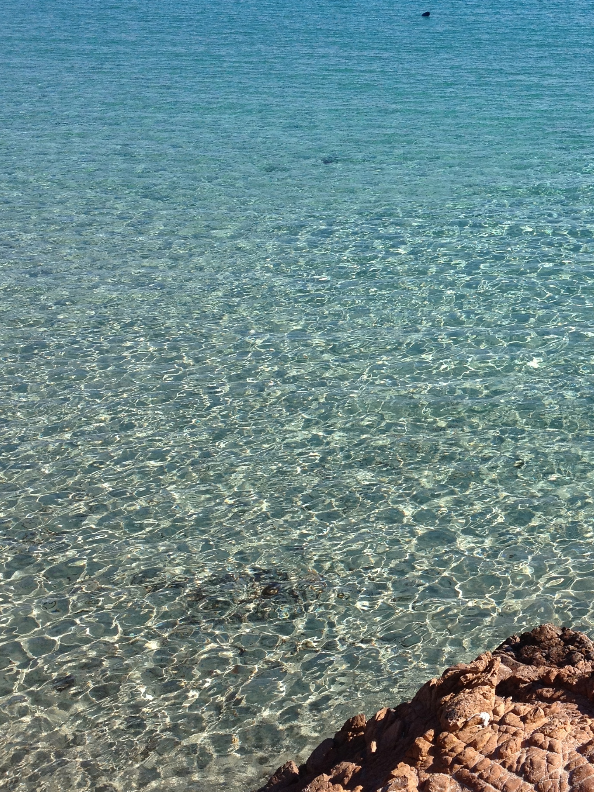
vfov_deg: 34.3
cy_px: 405
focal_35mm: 56
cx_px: 458
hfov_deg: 25.7
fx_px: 1281
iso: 64
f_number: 2.4
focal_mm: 4.28
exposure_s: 1/1623
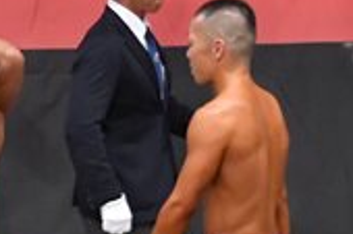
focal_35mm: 580
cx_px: -169
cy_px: 236
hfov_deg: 3.5
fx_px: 5682
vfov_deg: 2.4
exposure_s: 1/400
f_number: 5.6
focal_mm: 85
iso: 5000
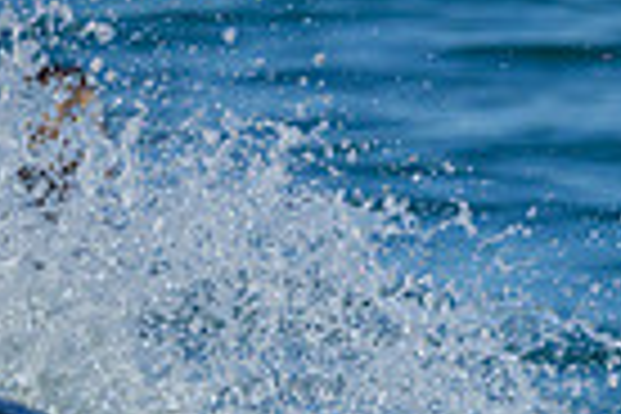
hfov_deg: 0.5
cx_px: 319
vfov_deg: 0.3
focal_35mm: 3931
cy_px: 914
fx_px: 67804
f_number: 8
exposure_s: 1/2000
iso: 450
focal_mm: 800
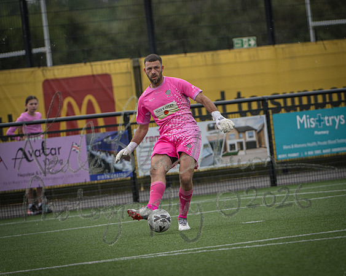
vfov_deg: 3.2
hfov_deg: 3.9
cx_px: 173
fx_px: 5017
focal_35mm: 490
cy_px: 138
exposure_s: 1/1600
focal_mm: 290
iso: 400
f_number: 4
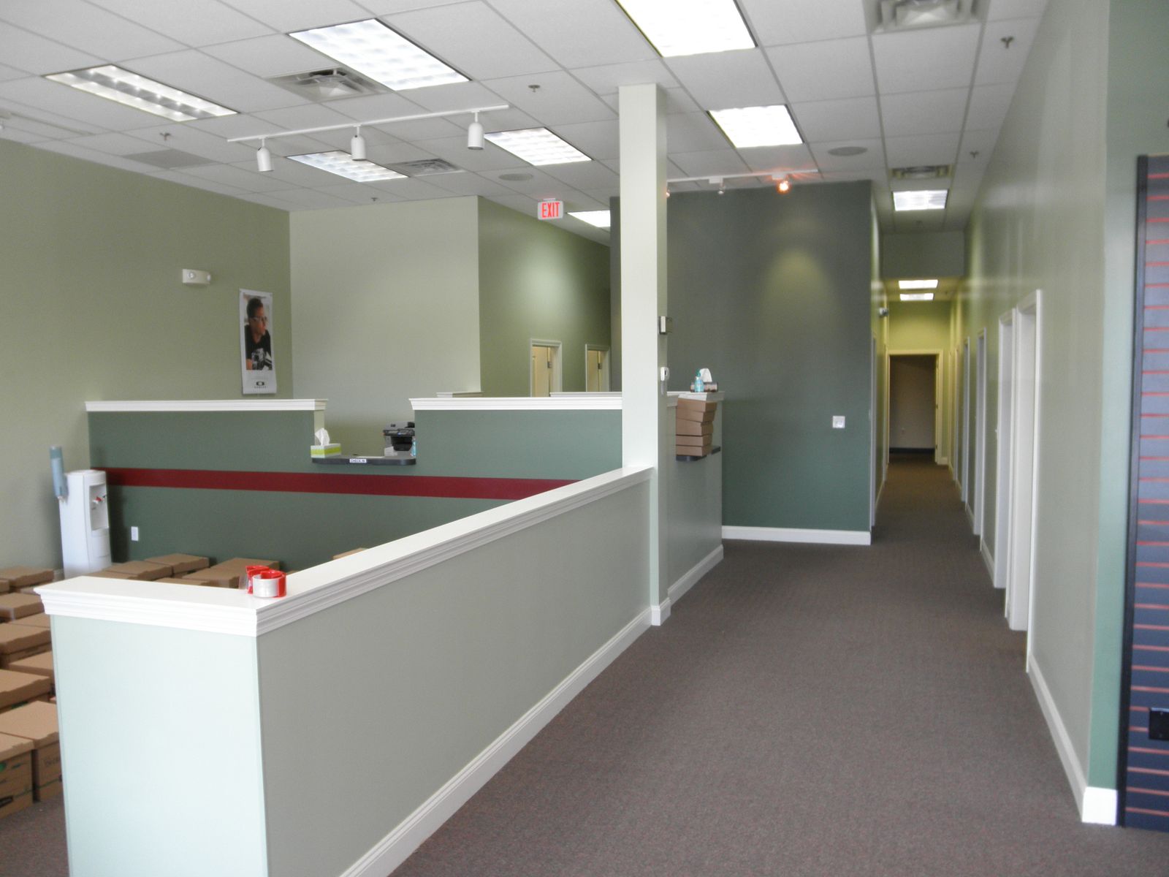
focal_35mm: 28
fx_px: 946
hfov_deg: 63.4
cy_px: 438
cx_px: 584
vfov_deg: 49.7
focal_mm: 5
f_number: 3
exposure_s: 1/30
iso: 100
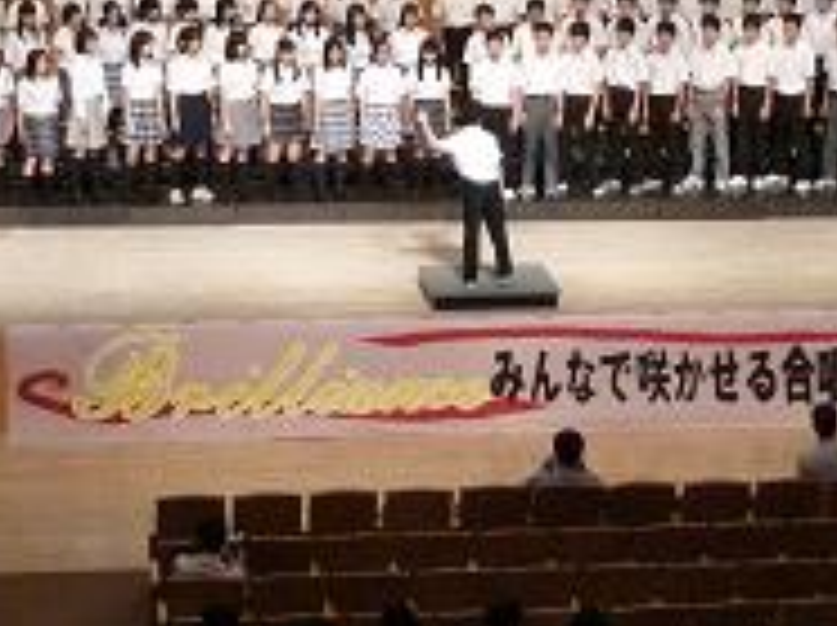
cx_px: 418
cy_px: 108
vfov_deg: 12.1
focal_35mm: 122
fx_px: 2946
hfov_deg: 16.2
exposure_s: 1/50
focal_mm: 9.7
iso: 800
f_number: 3.9
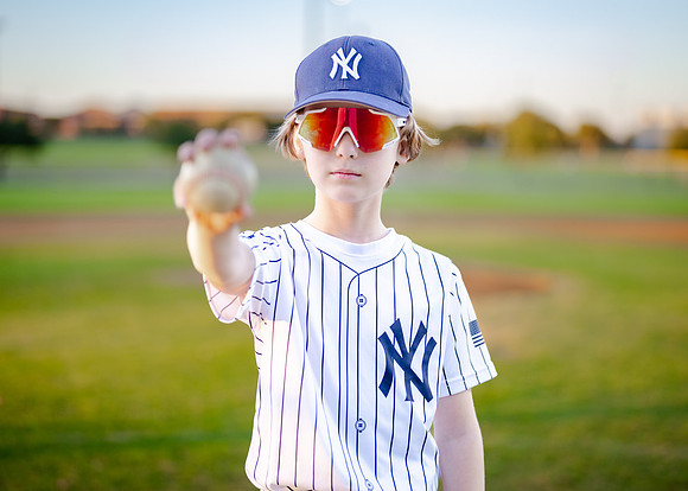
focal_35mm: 60
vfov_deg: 23.6
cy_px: 226
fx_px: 1176
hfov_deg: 32.6
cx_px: 353
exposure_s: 1/1250
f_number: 1.2
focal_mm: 50
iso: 250
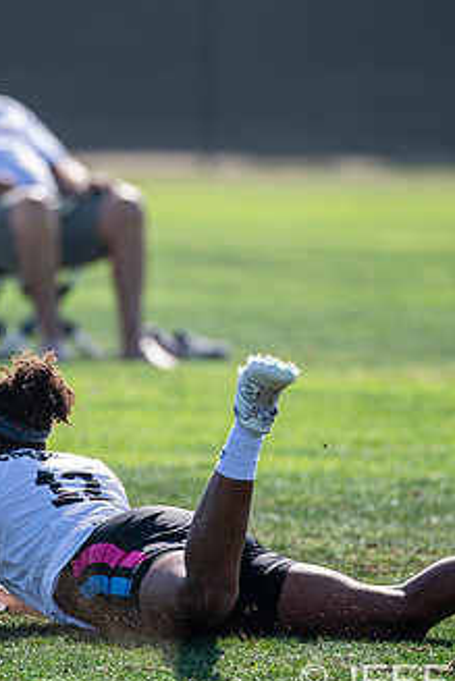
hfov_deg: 1.9
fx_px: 13653
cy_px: 382
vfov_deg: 2.9
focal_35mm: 721
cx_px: 177
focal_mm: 300
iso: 160
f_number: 3.2
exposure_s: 1/1600
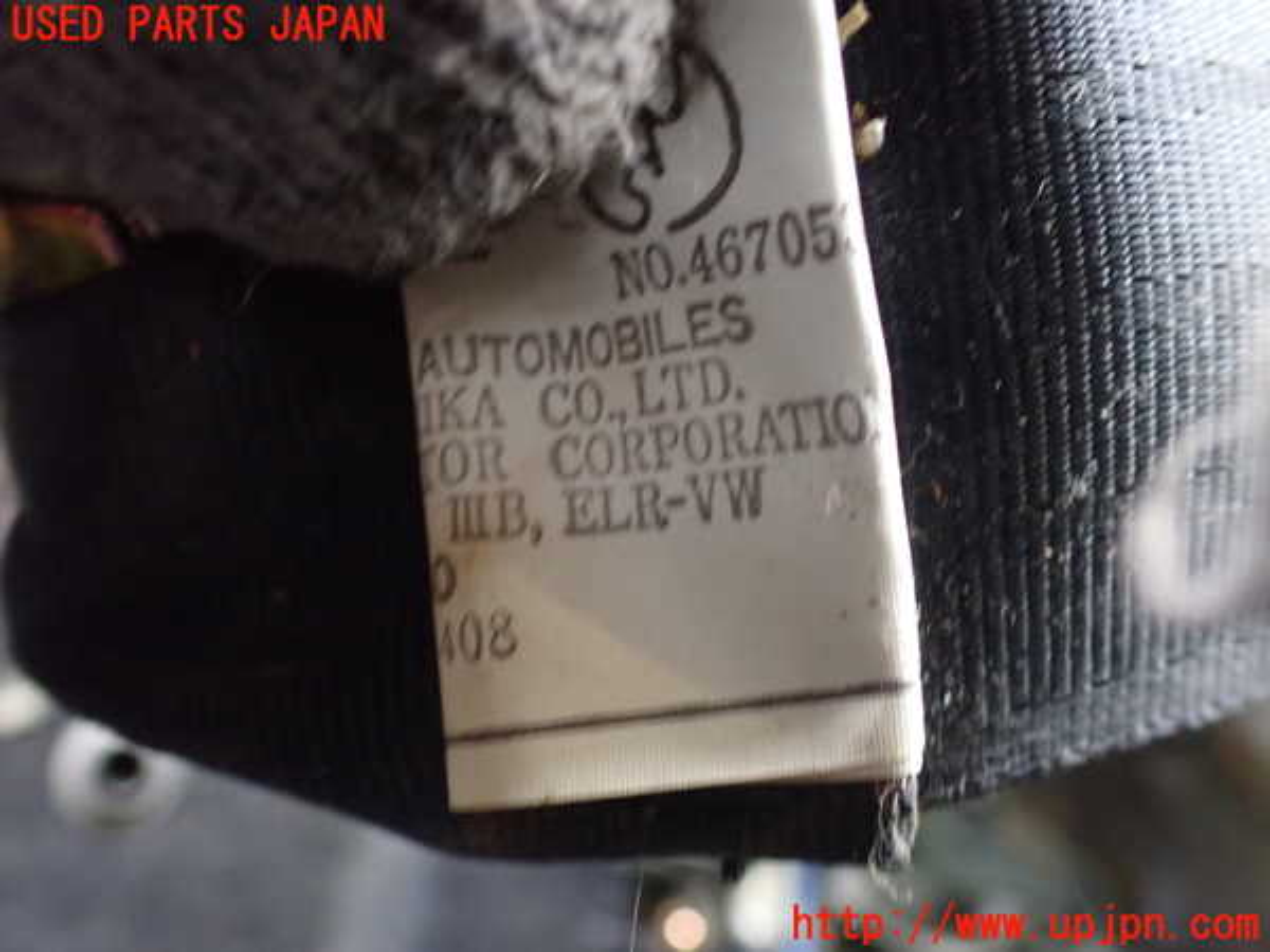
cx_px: 635
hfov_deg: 60.0
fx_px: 1101
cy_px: 476
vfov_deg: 46.8
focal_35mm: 30
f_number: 2.3
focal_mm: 5.4
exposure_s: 1/30
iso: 1250
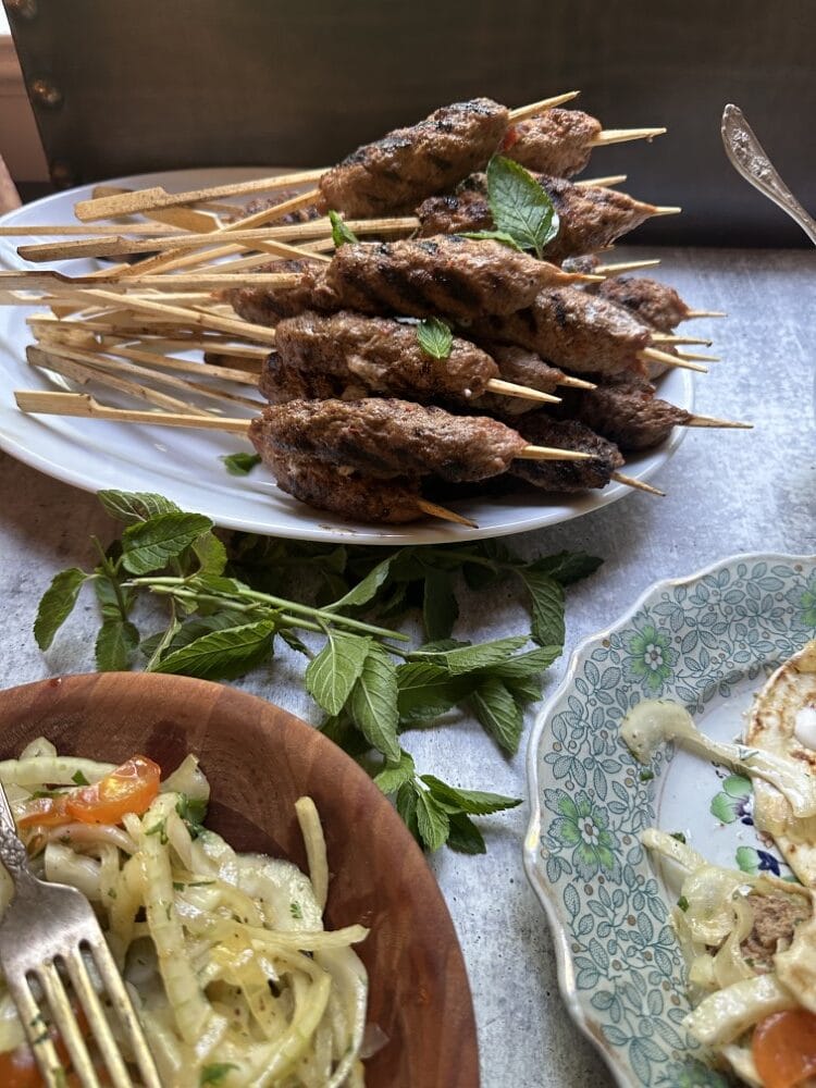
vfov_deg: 71.6
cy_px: 544
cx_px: 408
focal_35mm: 24
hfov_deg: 56.8
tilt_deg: -54.4
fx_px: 754
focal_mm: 6.86
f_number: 1.78
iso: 320
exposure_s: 1/60
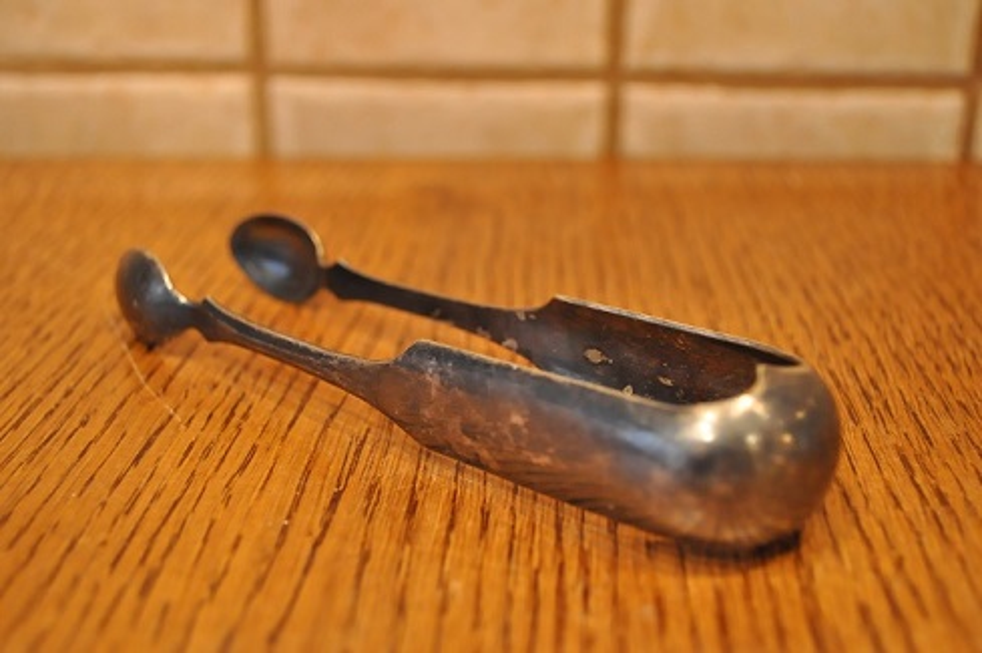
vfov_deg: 28.0
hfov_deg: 41.2
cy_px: 326
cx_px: 491
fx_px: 1308
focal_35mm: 48
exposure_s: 1/15
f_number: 4.8
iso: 1600
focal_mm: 32
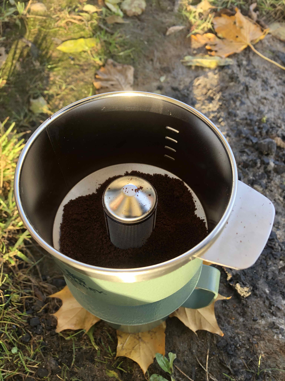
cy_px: 190
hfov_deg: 49.7
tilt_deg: -58.4
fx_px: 307
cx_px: 142
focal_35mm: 28
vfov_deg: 63.4
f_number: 1.8
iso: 50
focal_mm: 3.99
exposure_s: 1/120
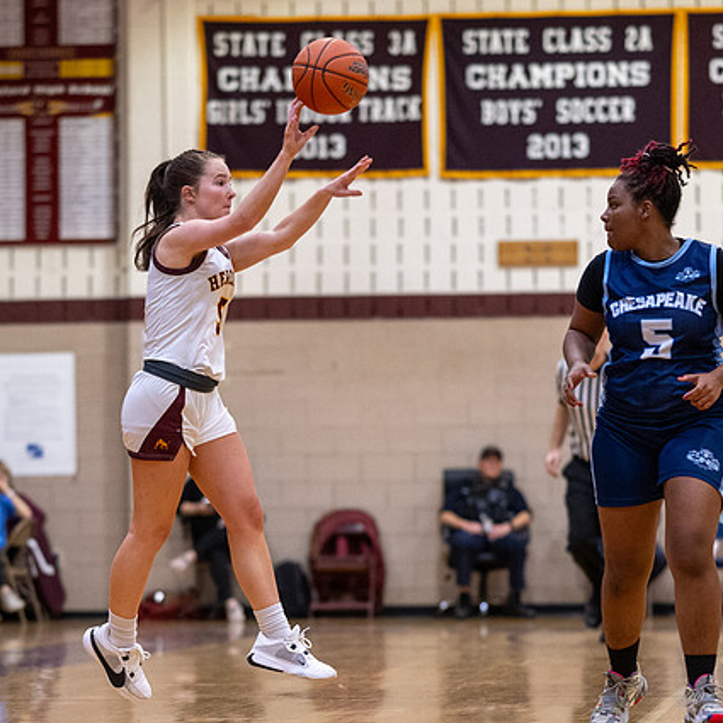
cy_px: 550
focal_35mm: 203
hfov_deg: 8.6
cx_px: 278
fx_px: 4797
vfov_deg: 8.6
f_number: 1.8
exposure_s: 1/1250
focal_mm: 85
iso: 1600
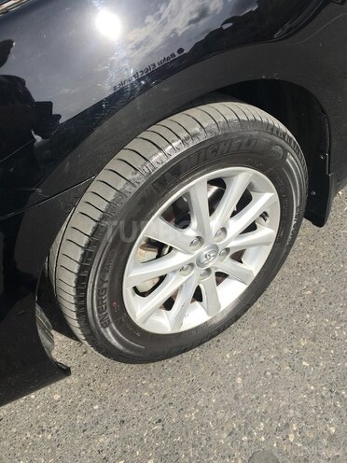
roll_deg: +9.2
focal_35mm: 29
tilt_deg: -44.6
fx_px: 388
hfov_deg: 48.2
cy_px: 232
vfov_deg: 61.7
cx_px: 174
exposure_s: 1/938
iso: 25
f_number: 2.2
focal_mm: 4.15
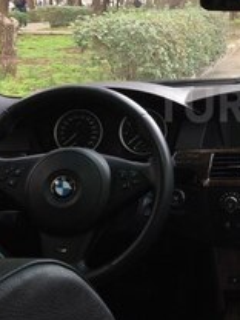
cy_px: 105
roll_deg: -0.6
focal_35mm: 69
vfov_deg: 28.0
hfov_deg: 20.2
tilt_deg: -8.5
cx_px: 274
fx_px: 638
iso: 32
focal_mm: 4.15
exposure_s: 1/50
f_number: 2.2
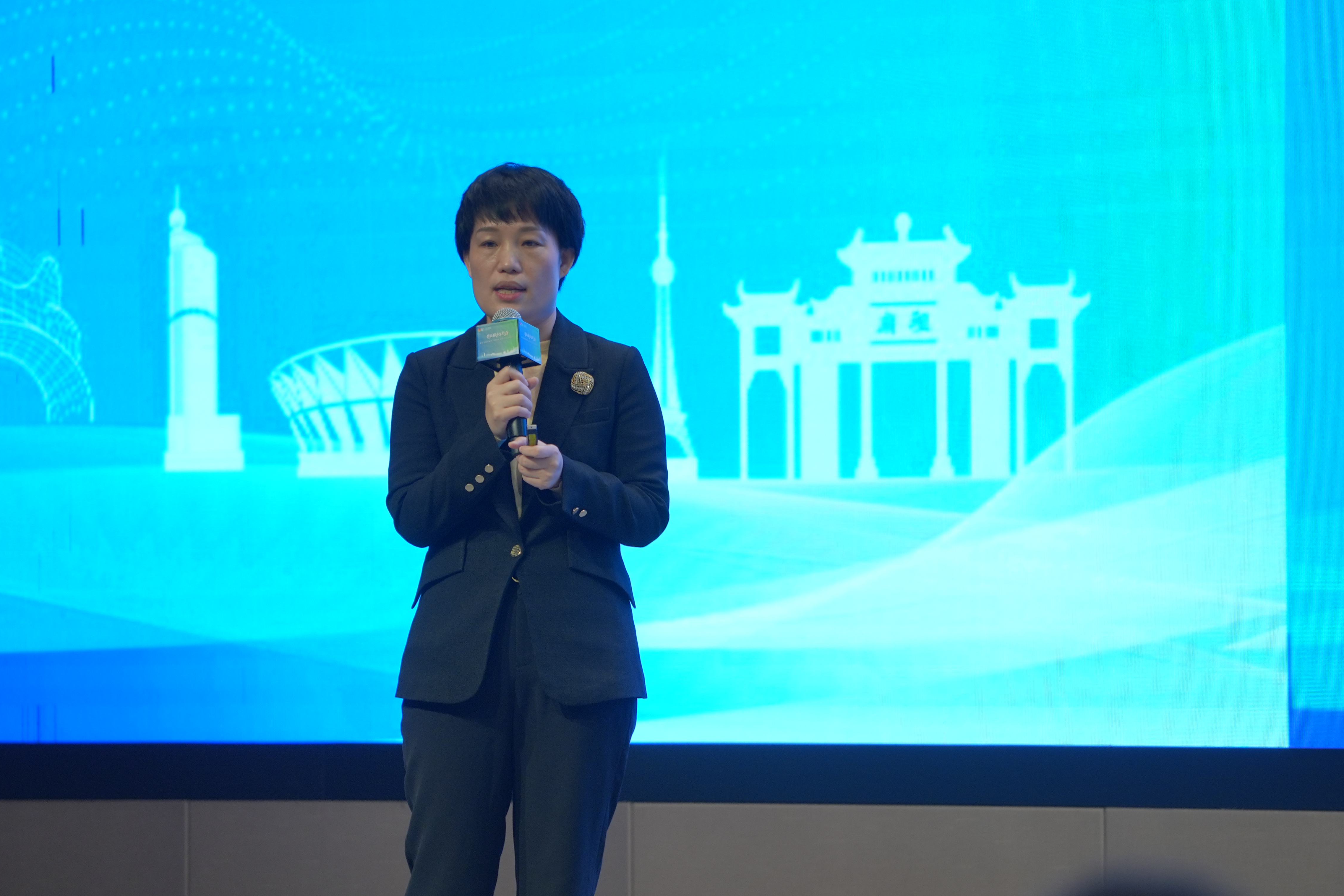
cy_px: 453
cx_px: 664
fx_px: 11349
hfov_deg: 6.8
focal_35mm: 304
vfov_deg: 4.5
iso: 320
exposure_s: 1/50
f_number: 4
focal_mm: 200
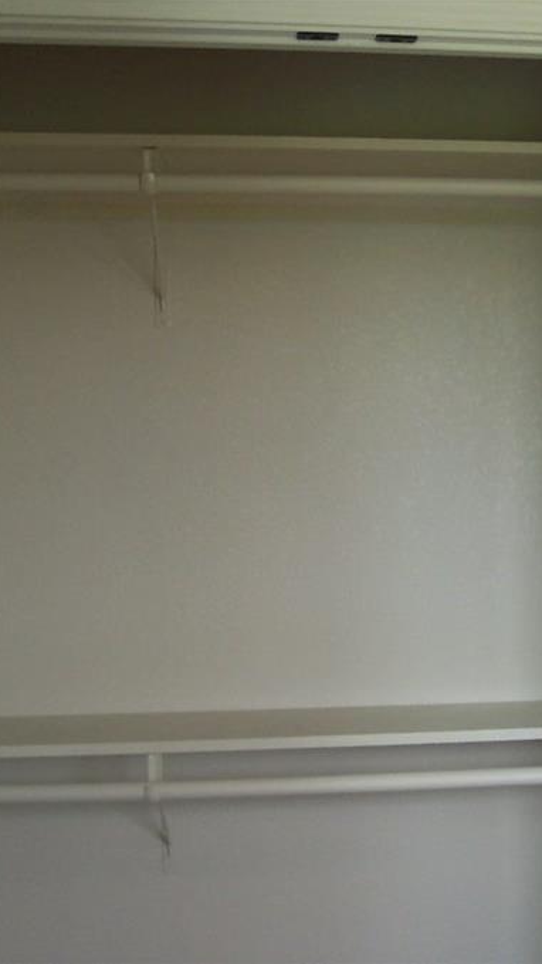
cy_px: 481
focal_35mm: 60
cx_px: 535
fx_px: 1533
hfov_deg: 19.5
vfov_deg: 34.9
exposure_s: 1/90
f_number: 2.8
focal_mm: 8
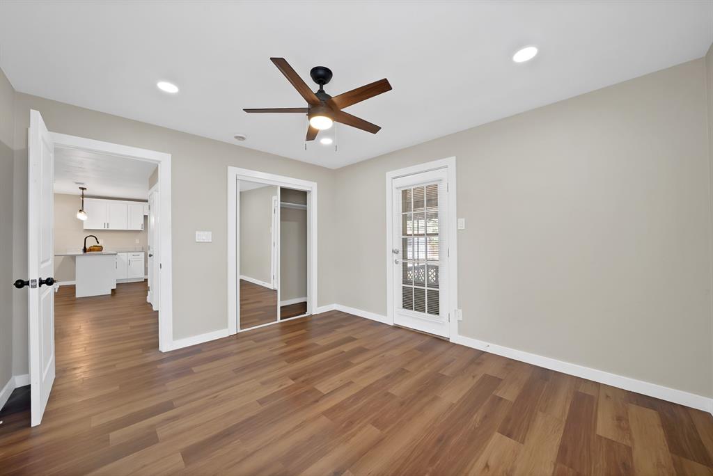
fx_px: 238
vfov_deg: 90.1
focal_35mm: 12
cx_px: 356
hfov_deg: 112.6
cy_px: 238
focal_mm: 12
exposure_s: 1/2
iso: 640
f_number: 9
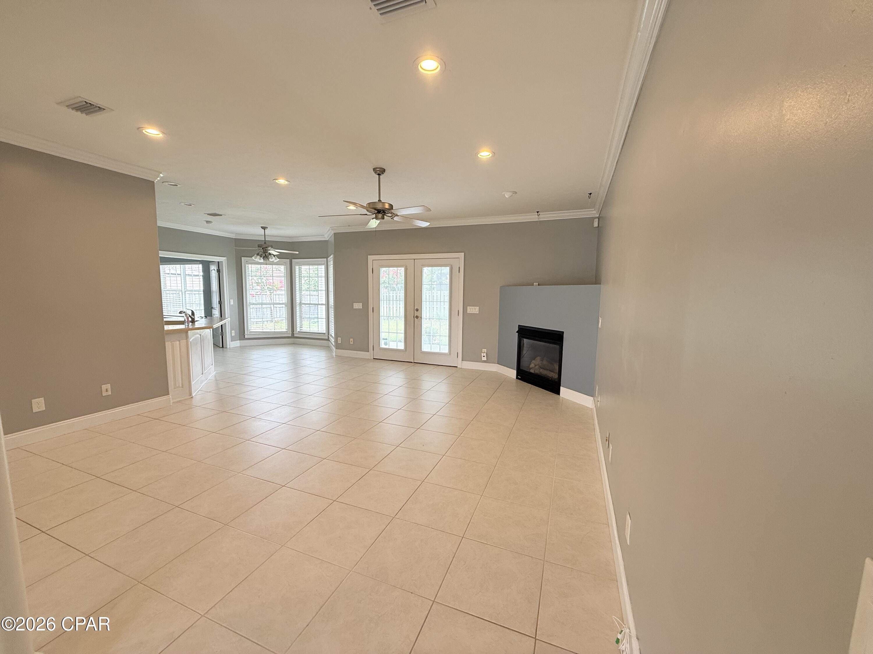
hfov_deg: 102.1
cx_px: 436
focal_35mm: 14
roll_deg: -1.0
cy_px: 327
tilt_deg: -5.4
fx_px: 353
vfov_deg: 85.7
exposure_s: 1/120
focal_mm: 2.22
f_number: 2.2
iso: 80
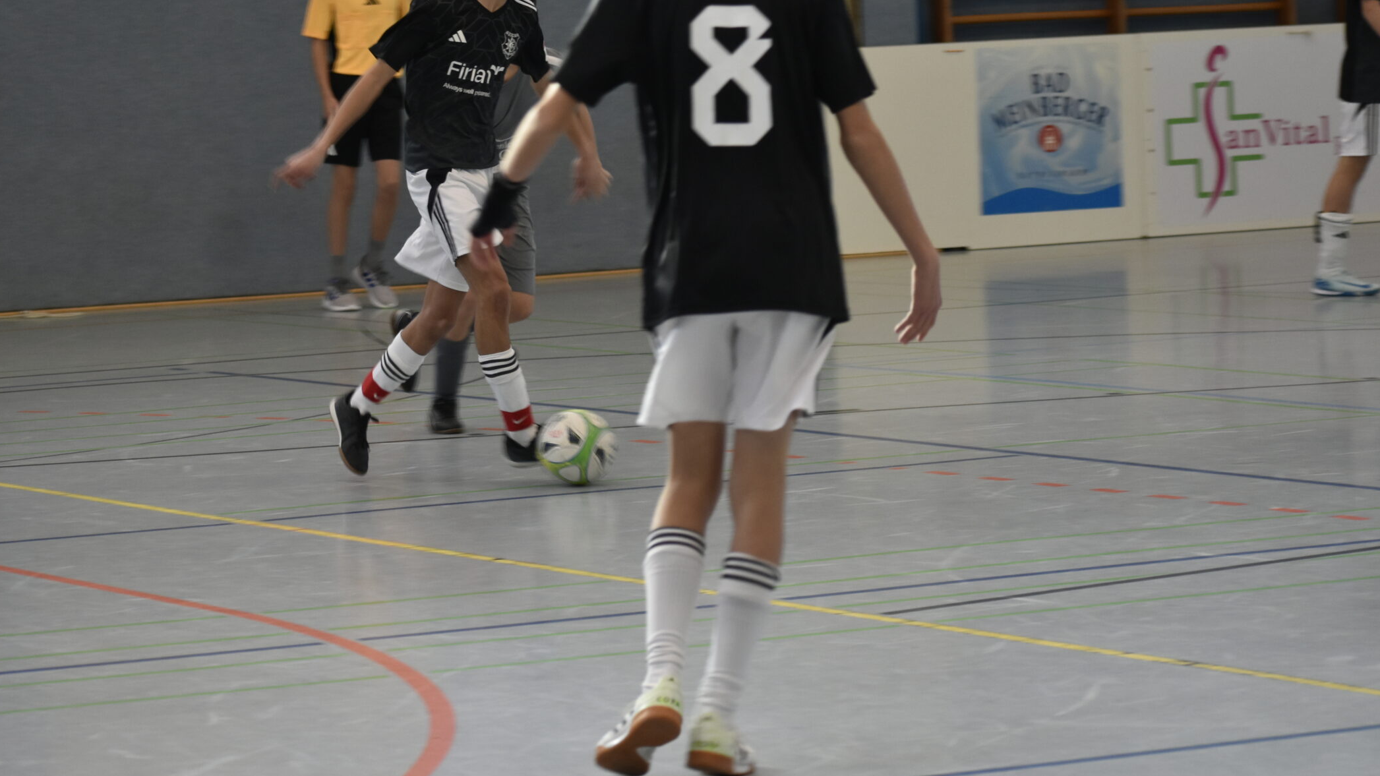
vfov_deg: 7.0
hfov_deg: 12.4
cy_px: 256
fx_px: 6330
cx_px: 604
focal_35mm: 173
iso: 800
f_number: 4.8
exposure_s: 1/125
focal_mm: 90
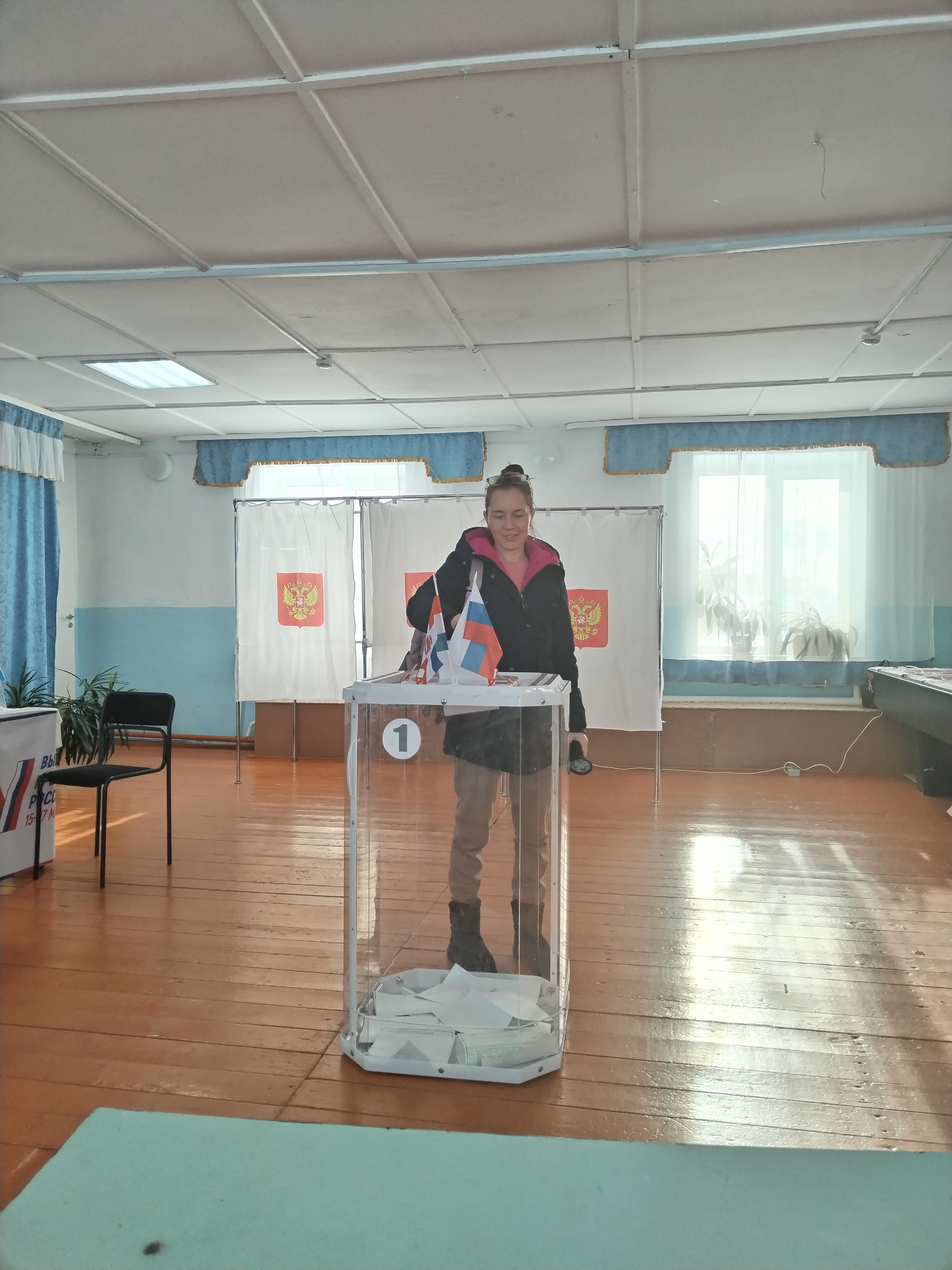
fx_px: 953
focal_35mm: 26
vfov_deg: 67.3
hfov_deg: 53.1
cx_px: 476
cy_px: 635
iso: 144
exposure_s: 1/100
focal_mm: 4.75
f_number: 1.8
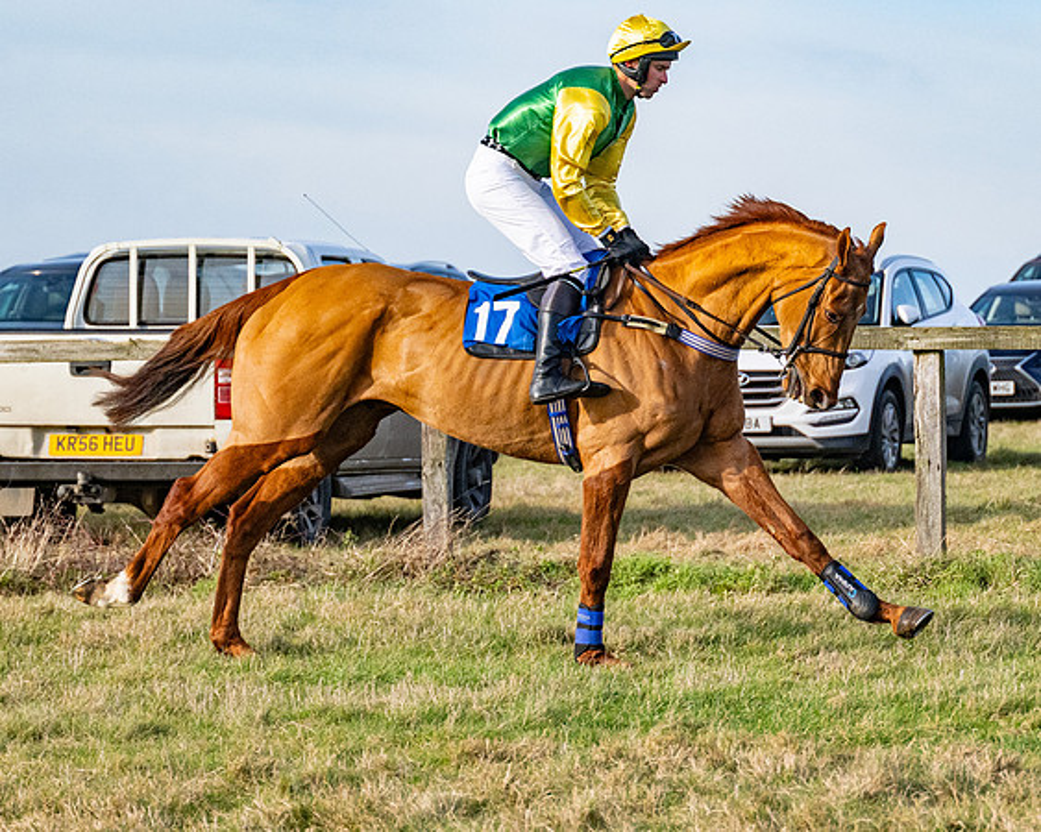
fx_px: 6018
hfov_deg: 9.9
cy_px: 342
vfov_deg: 7.9
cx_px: 590
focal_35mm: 195
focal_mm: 98
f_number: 4
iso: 800
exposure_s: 1/6400
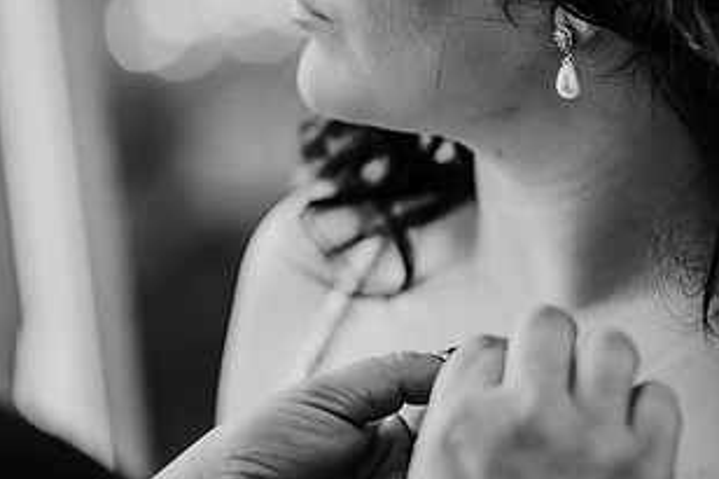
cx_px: 563
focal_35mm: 160
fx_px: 3194
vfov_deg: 8.6
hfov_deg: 12.8
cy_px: 203
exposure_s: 1/160
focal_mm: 85
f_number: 1.8
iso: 800
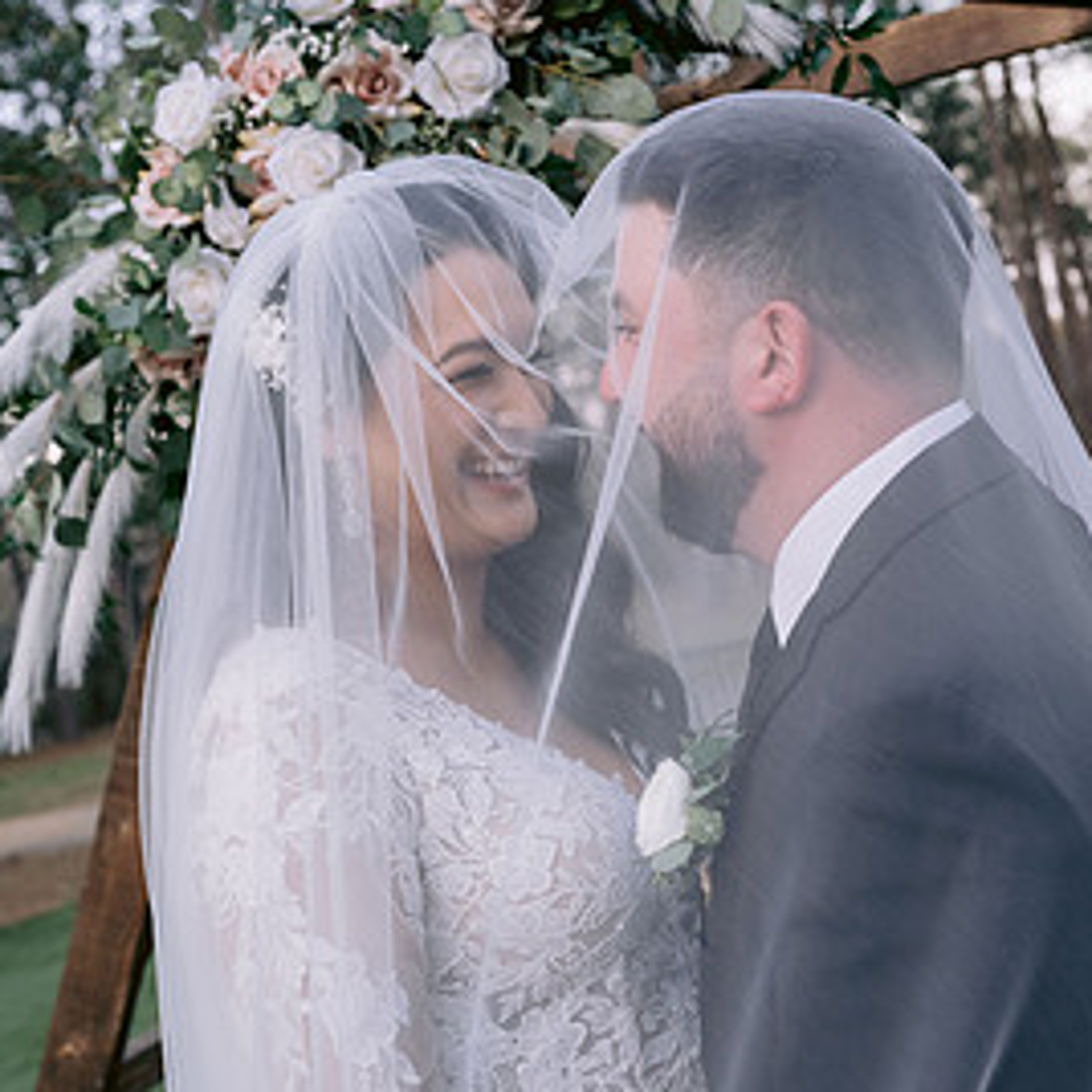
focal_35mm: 50
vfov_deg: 34.0
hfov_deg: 34.0
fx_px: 1785
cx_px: 570
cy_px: 546
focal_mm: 35
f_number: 4
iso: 800
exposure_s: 1/125
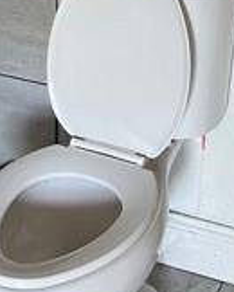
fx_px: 864
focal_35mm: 100
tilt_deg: -9.3
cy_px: -171
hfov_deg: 15.4
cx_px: 113
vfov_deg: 17.0
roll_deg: +0.2
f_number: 1.6
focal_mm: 5.1
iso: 500
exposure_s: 1/60
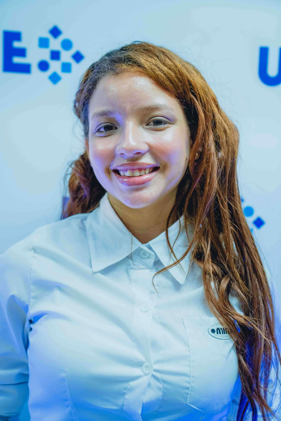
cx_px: 140
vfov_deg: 37.5
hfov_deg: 25.5
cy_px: 210
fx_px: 620
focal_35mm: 53
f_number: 2.8
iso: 4000
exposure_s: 1/640
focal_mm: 53
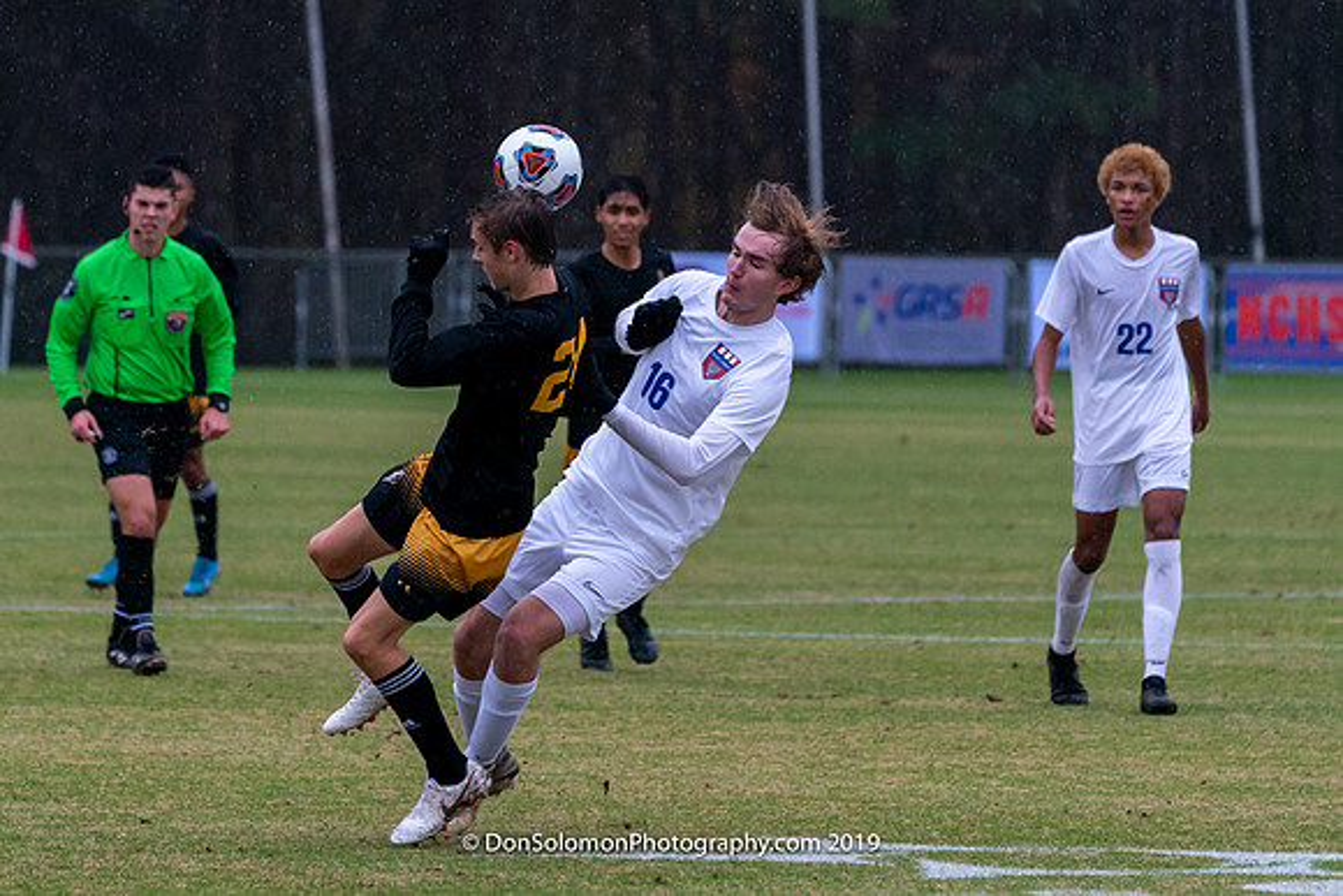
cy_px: 385
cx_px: 581
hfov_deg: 5.6
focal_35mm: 368
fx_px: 13740
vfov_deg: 3.7
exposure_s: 1/1000
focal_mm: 241
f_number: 5.6
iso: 2500
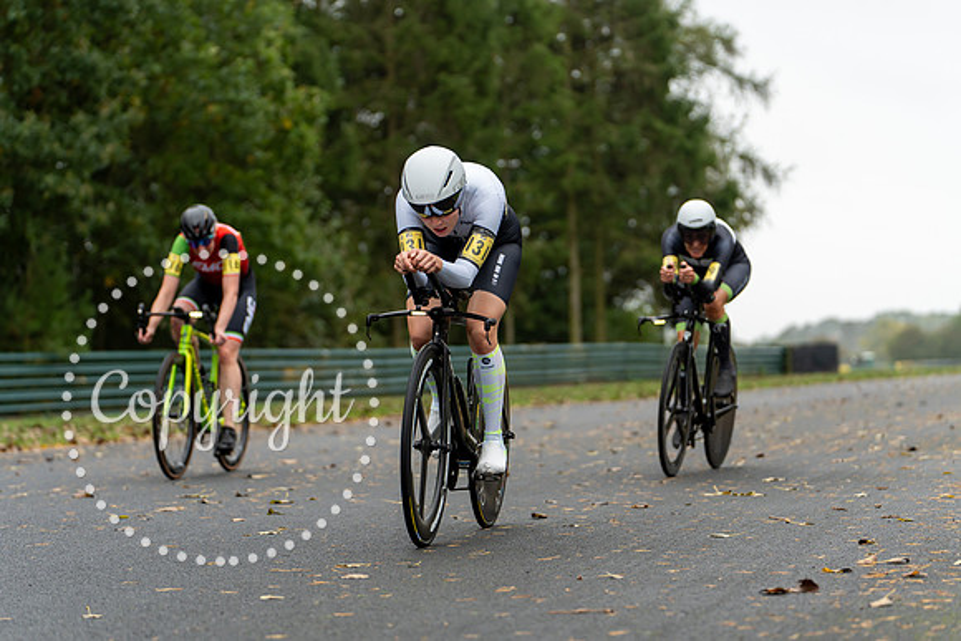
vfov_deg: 12.8
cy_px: 320
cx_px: 480
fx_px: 2857
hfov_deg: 19.1
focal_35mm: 107
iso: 640
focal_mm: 107
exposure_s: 1/1250
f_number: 2.8
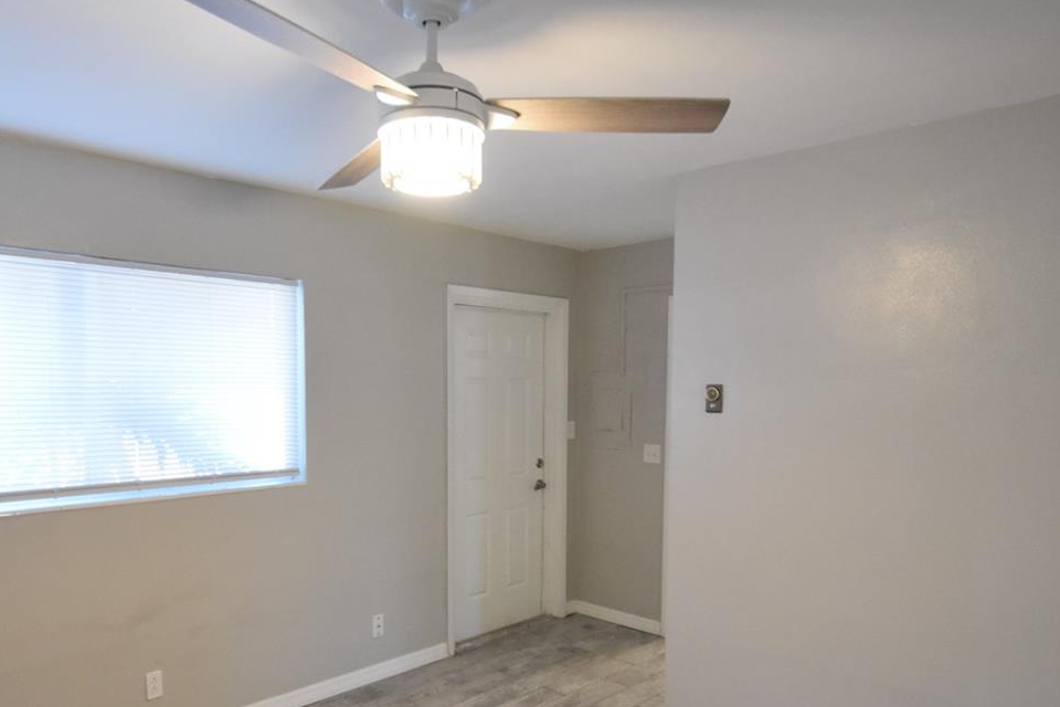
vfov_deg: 50.9
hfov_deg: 71.4
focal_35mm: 25
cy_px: 434
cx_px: 484
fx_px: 736
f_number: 3.5
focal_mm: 10
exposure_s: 1/60
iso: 1800
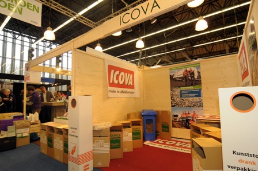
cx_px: 129
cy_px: 86
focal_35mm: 18
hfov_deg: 90.0
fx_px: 129
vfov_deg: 67.3
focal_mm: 12
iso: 800
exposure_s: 1/40
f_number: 7.1
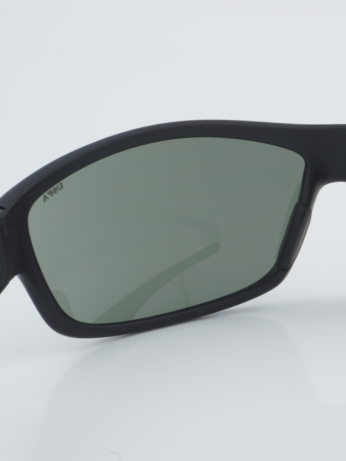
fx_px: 1302
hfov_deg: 14.9
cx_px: 335
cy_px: 230
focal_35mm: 98
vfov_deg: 20.1
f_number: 32
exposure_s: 1/4
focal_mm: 45
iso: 100
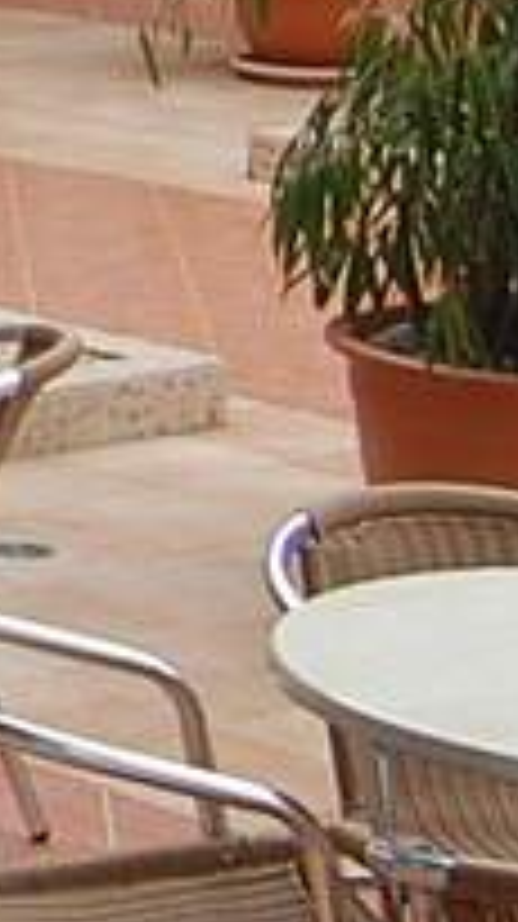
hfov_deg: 5.9
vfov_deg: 11.3
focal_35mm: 181
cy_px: -551
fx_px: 4419
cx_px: -1405
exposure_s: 1/160
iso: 200
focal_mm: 23
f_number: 6.3
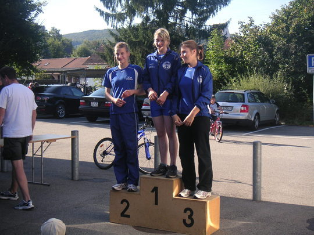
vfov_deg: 25.7
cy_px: 118
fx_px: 517
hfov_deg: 33.8
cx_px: 157
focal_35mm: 57
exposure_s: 1/350
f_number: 3
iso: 50
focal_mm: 8.9
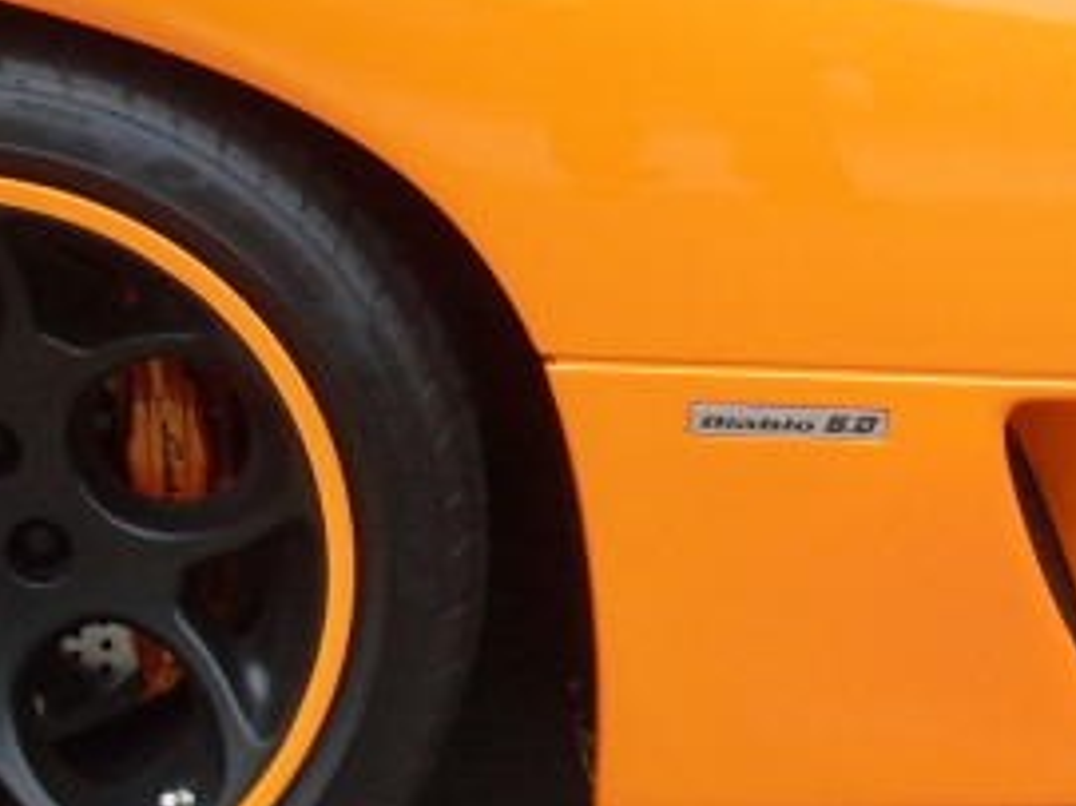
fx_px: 7053
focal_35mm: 227
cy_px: -270
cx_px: 1890
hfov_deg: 8.4
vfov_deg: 6.5
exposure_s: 1/180
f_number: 3.4
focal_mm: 9.9
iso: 80
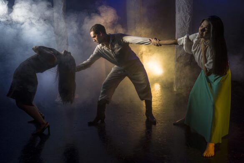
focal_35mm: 35
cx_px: 122
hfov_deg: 54.4
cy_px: 82
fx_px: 237
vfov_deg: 37.9
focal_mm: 35
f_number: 4.5
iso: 800
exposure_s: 1/125
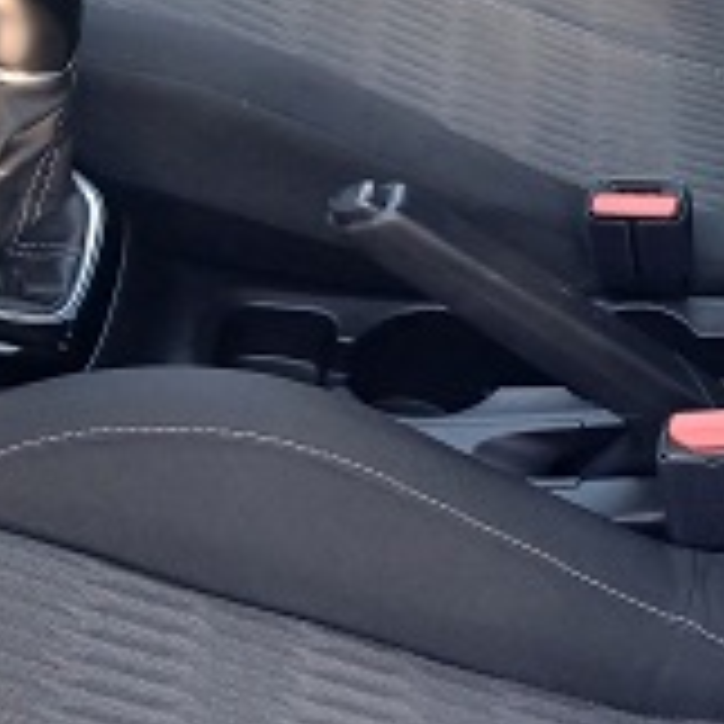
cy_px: 18
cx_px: 940
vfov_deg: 19.0
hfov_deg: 18.2
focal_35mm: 89
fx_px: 2106
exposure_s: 1/50
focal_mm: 3.98
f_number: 1.8
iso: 80
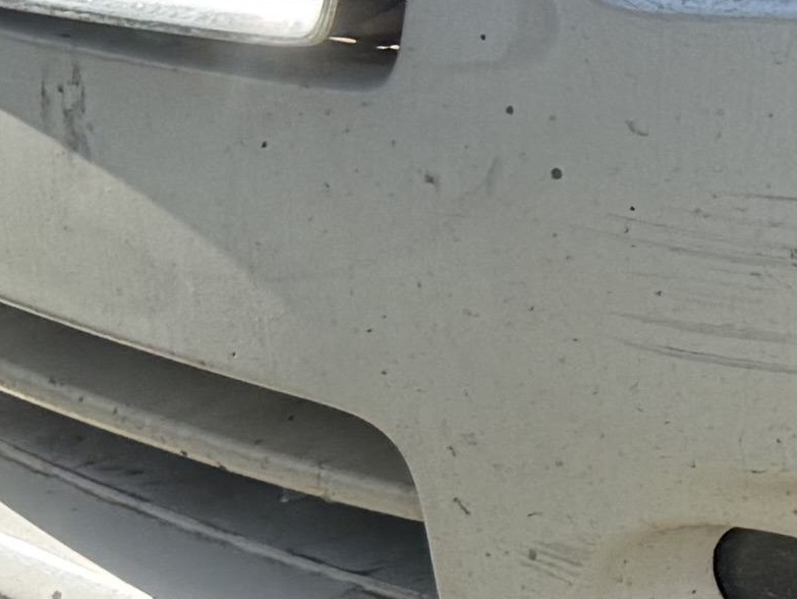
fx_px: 4031
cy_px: -6
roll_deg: -1.6
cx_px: 2065
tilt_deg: -15.4
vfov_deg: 8.4
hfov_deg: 9.7
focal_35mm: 175
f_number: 1.78
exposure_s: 1/3425
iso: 100
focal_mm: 6.76
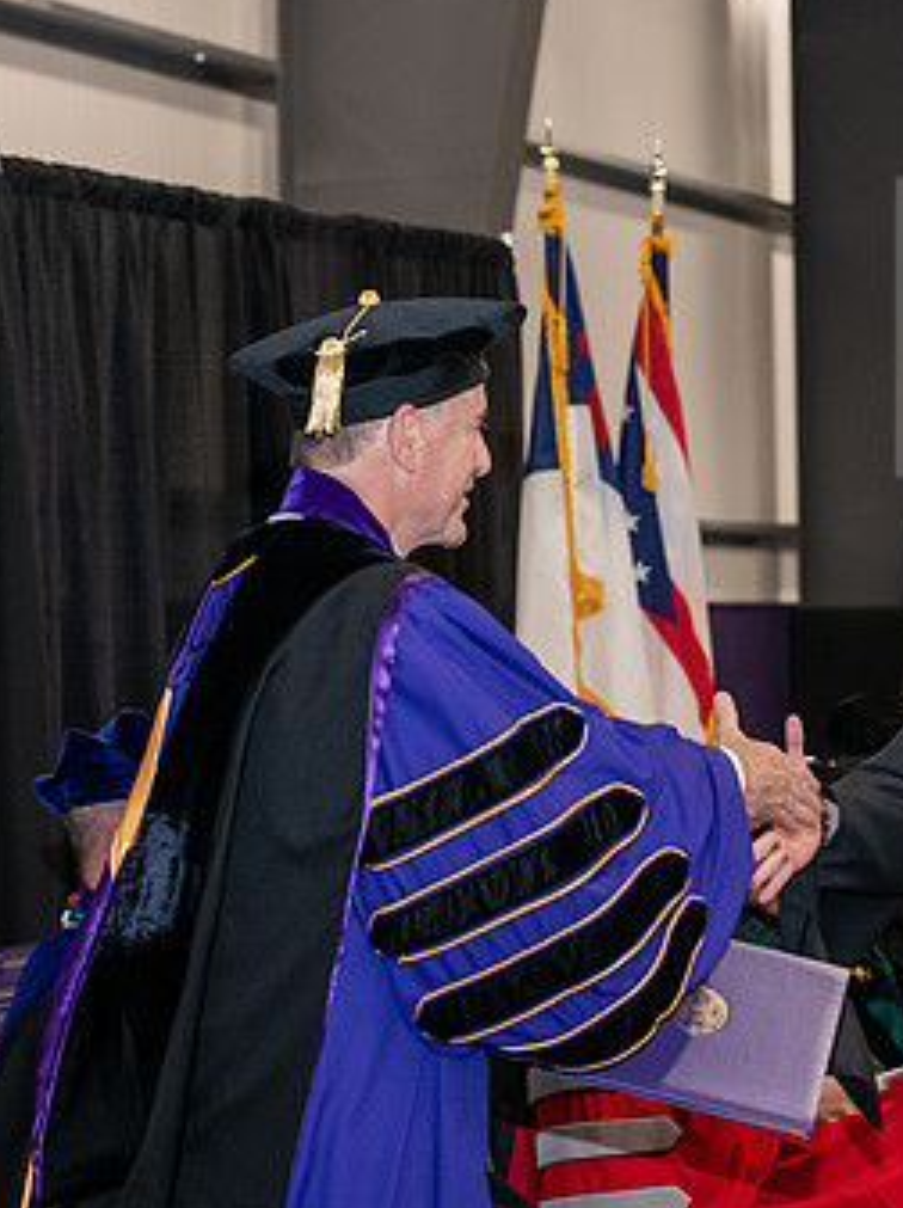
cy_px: 611
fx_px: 4042
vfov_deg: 17.0
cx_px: 788
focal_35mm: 116
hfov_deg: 12.7
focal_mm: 70
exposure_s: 1/200
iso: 2500
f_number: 5
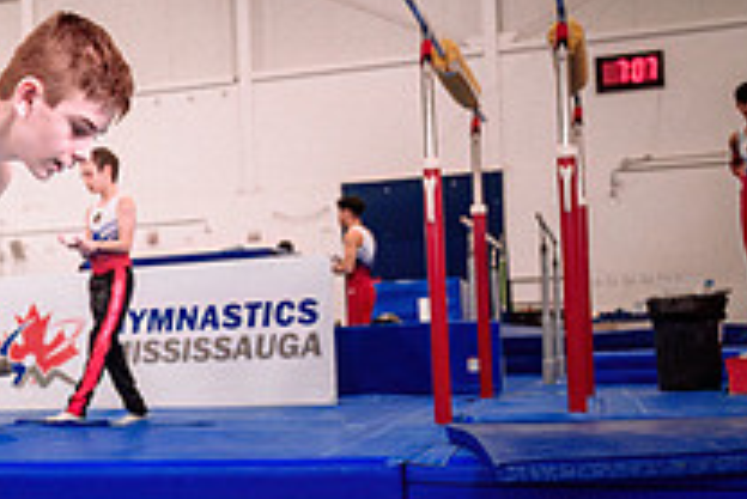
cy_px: 332
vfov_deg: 20.3
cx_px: 4
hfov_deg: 28.3
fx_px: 1391
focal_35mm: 67
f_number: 2.8
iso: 1600
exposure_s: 1/640
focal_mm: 24
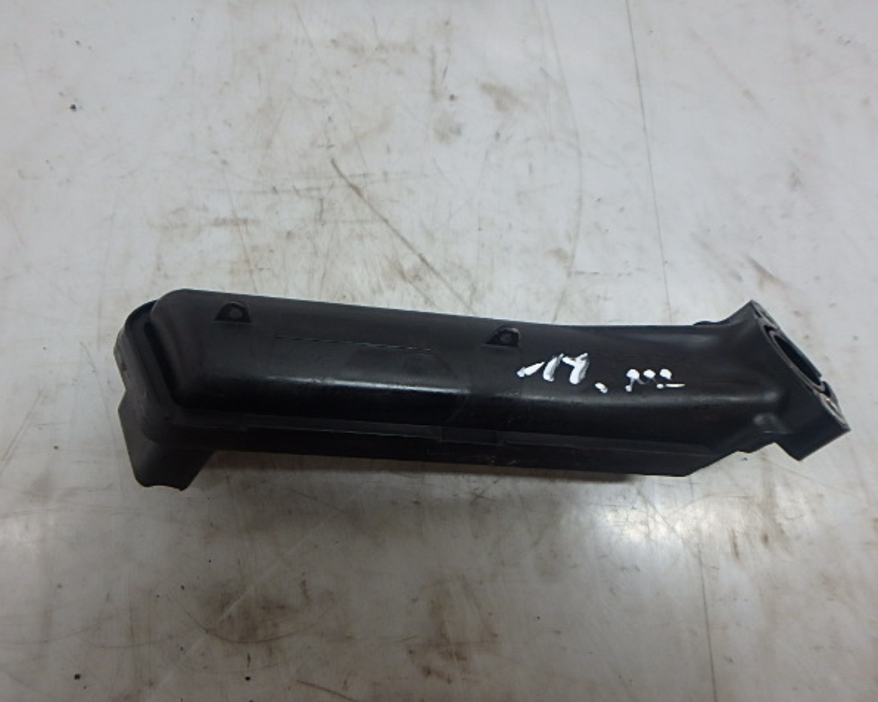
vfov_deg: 63.1
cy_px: 352
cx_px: 438
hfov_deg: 75.0
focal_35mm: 22
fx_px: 572
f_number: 3.5
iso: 200
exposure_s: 1/40
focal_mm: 3.7
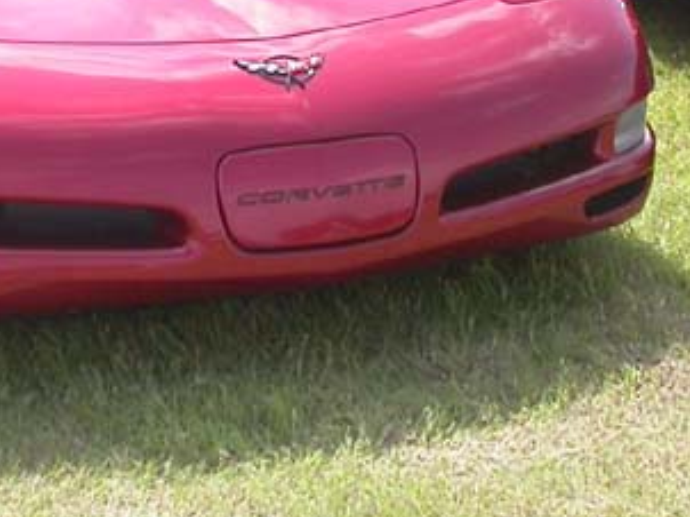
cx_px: 165
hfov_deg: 15.2
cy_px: -181
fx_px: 2569
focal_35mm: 129
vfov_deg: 11.2
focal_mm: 7.85
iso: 100
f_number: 2.6
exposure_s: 1/1000
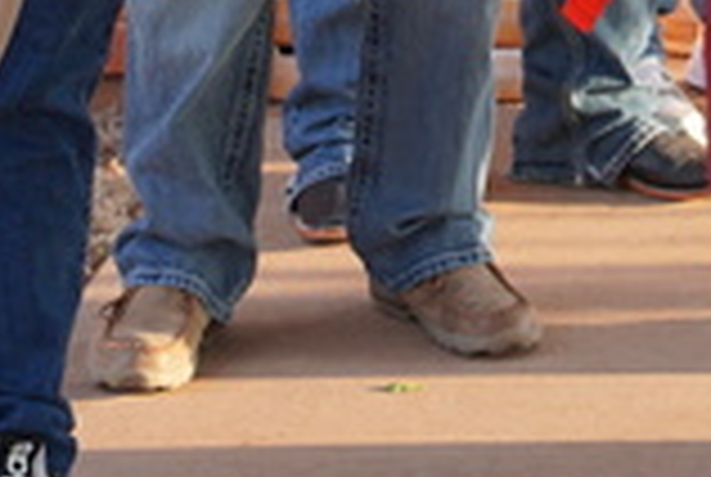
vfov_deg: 4.7
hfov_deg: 7.3
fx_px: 5501
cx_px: 891
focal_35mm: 278
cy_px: -938
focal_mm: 43
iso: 160
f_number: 4
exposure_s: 1/160
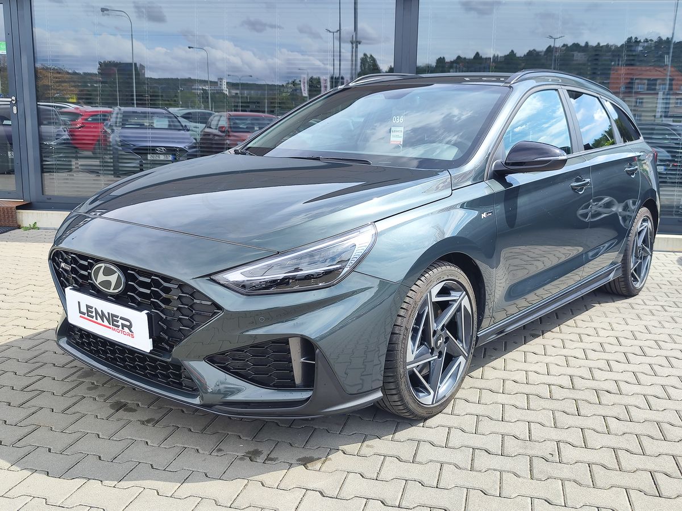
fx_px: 453
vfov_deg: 58.9
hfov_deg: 73.9
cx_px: 341
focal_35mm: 23
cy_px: 256
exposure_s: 1/324
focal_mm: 7.01
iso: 50
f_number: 1.69
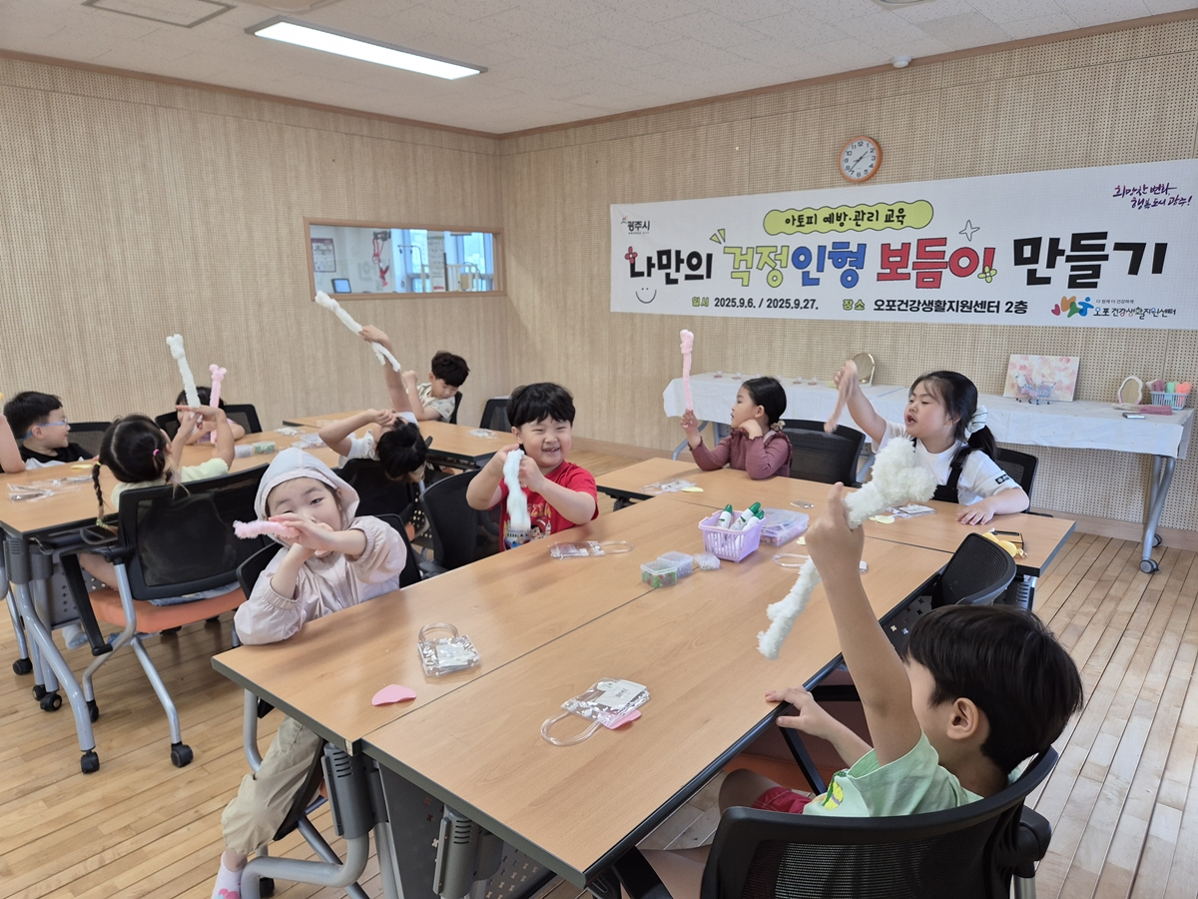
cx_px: 599
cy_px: 450
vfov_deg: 58.9
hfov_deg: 73.9
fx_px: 796
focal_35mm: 23
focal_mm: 5.4
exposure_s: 1/120
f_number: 1.8
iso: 125
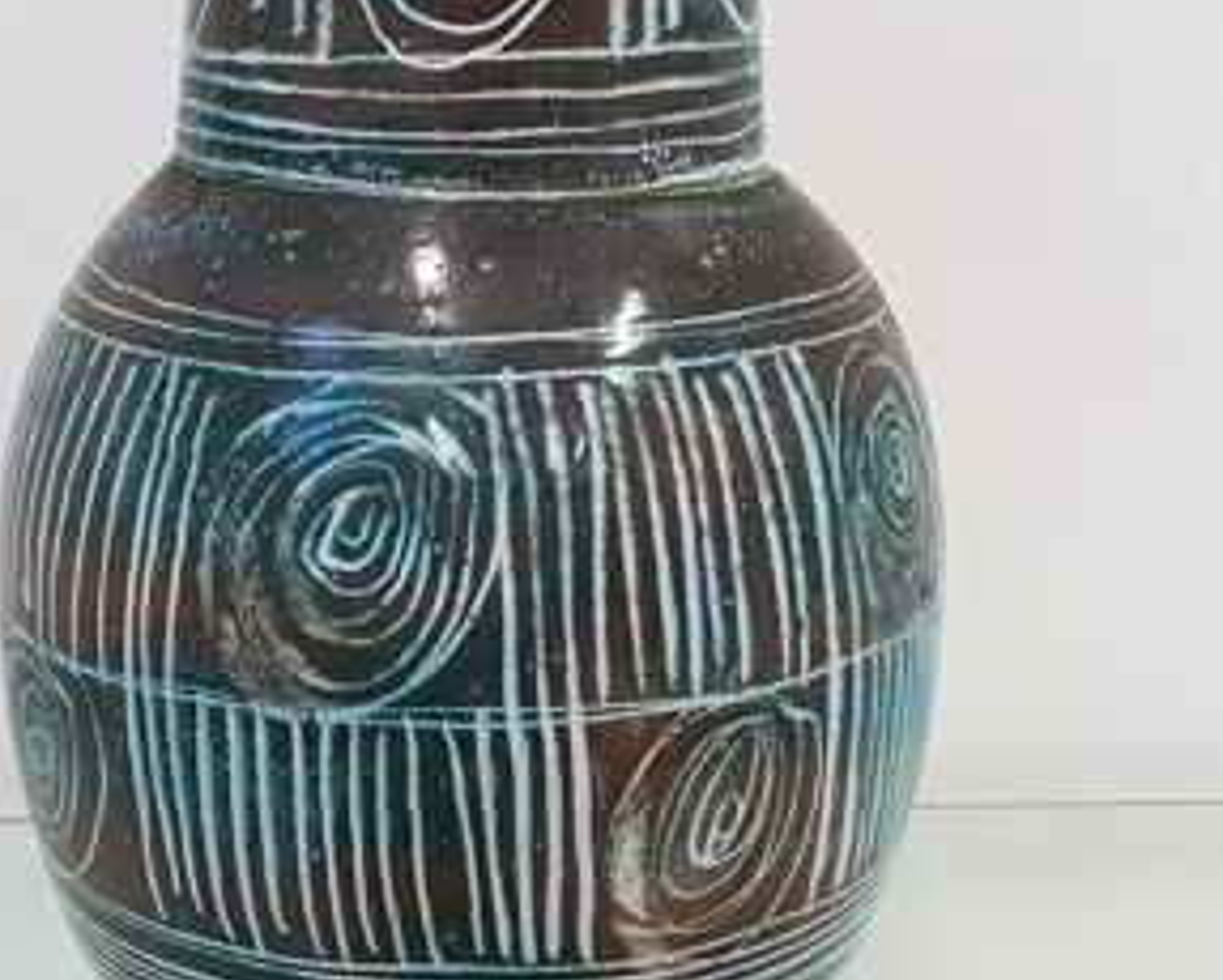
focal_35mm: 53
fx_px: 1920
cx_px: 452
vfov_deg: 28.4
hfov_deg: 35.1
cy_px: 303
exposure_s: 1/50
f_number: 2.4
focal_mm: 4.3
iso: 400
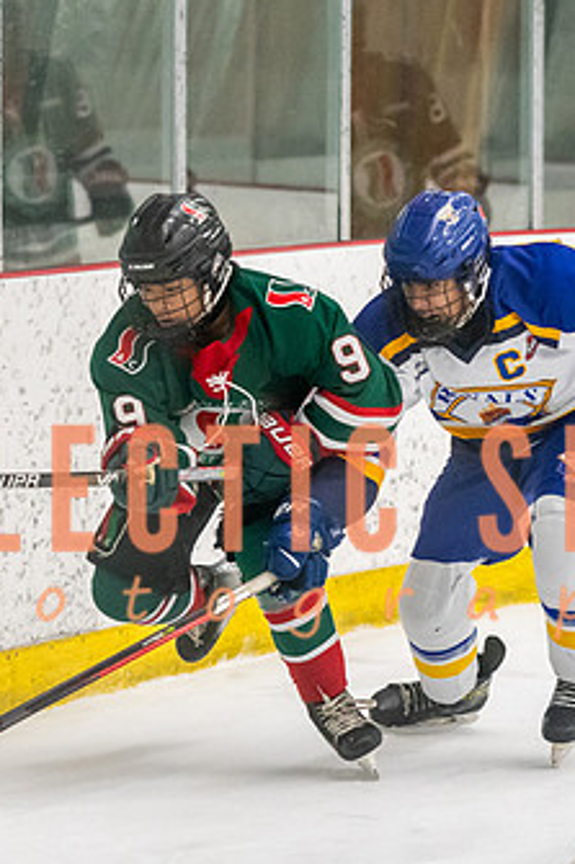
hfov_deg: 4.6
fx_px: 7170
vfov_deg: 6.9
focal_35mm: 299
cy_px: 674
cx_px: 425
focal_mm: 110
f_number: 2.8
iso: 3200
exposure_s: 1/800
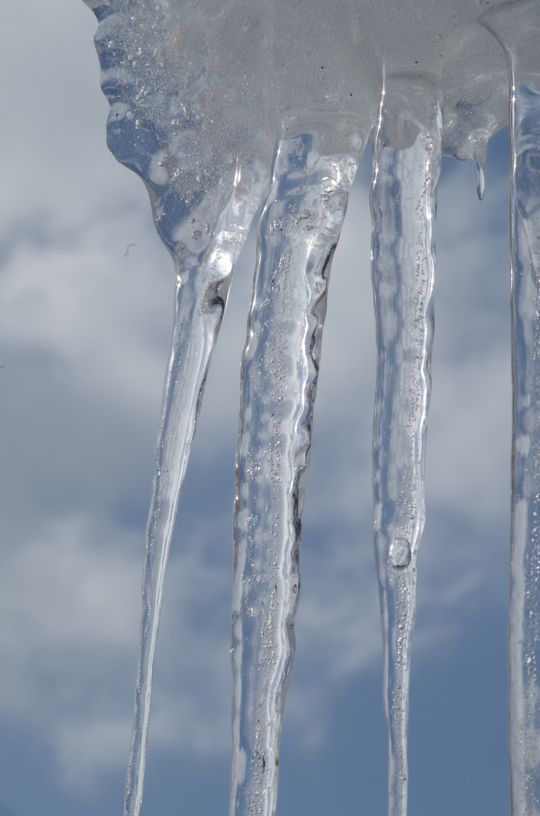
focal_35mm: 157
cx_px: 270
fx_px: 3548
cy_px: 408
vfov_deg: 13.1
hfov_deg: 8.7
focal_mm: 105
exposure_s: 1/250
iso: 400
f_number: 22
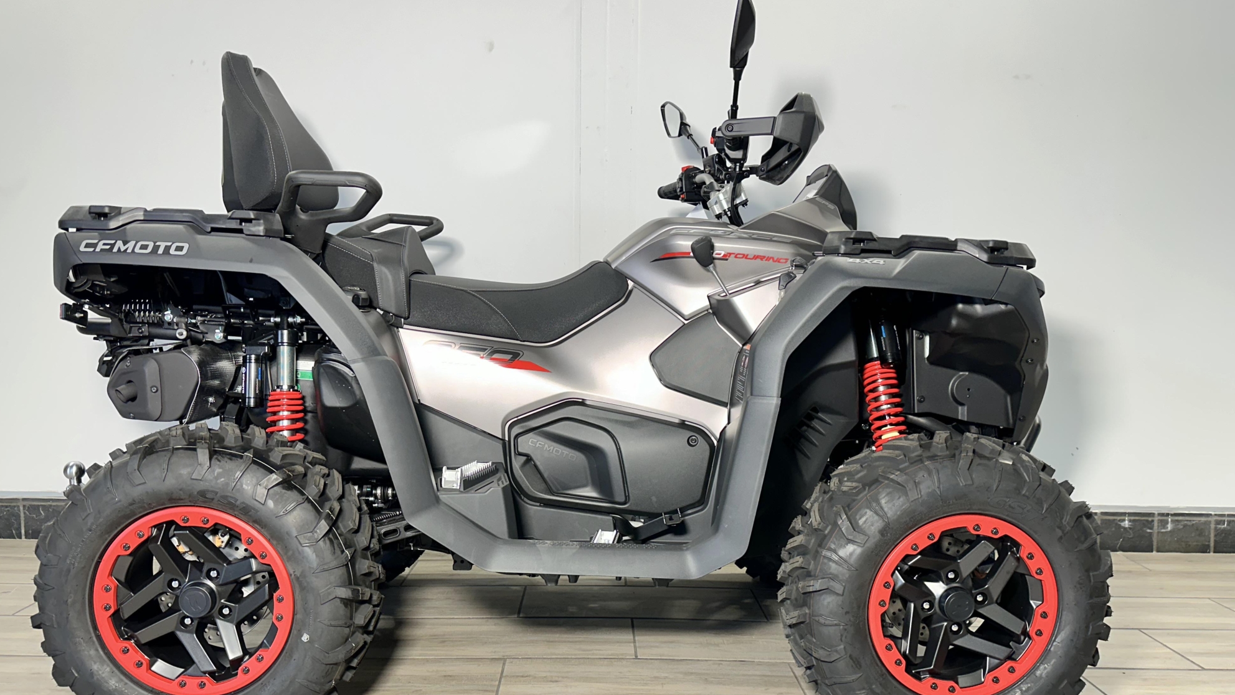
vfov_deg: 42.7
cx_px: 599
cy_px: 416
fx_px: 884
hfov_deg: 69.8
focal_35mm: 27
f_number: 1.78
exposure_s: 1/100
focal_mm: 6.86
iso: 125
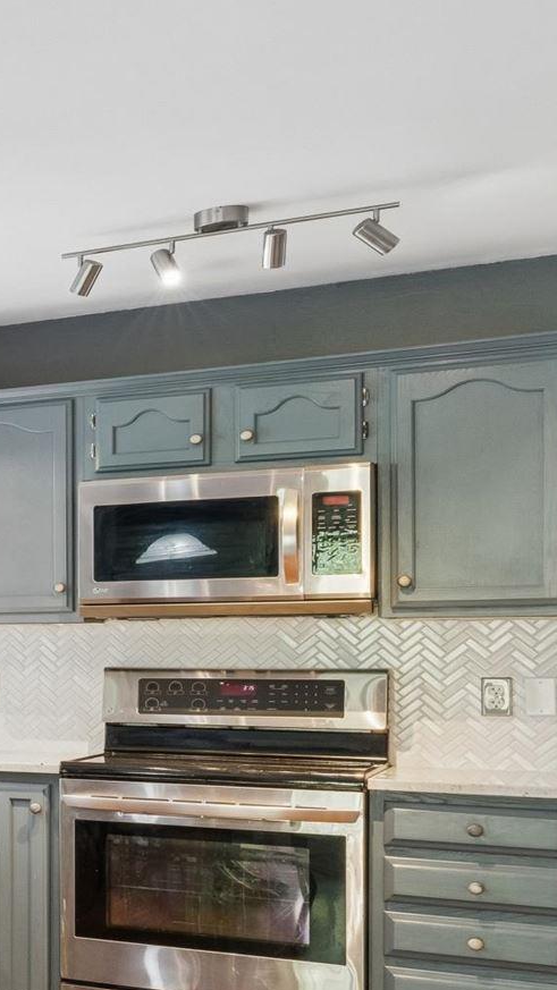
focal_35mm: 59
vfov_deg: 35.2
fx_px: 1549
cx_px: -850
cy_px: 634
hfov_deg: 13.5
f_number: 13
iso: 640
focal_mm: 16
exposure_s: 1/8
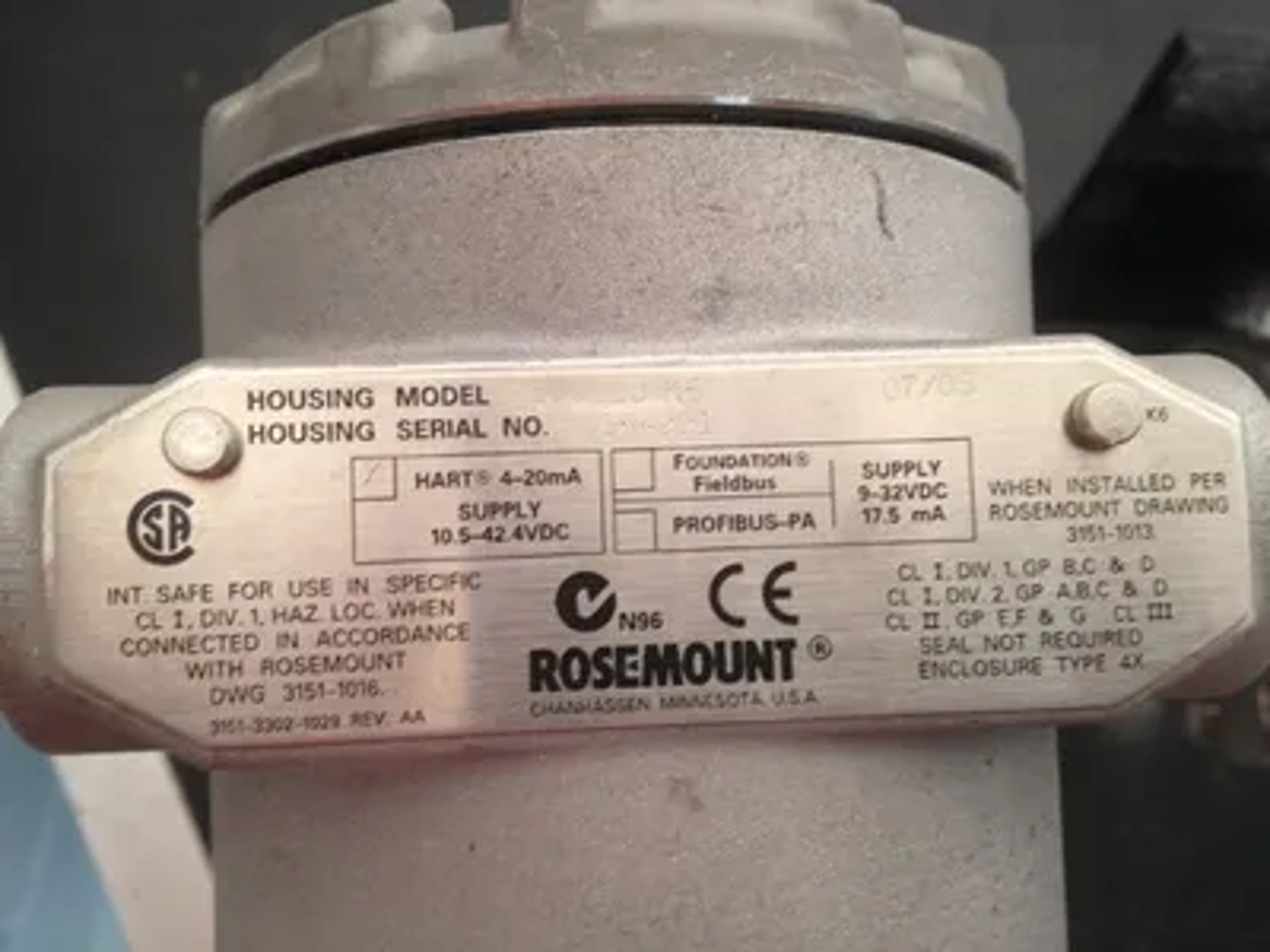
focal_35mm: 35
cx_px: 635
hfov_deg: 52.6
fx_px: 1284
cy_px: 476
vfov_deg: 40.7
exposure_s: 1/20
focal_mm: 4.28
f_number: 2.4
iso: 100
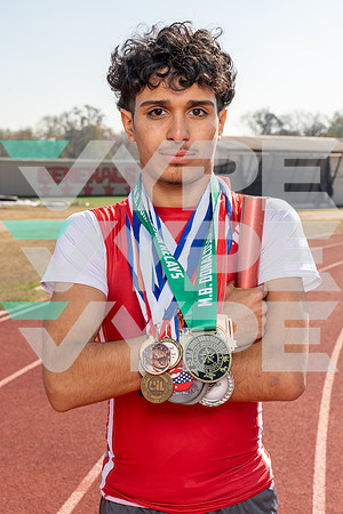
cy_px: 257
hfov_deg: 23.0
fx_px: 843
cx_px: 172
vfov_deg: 33.9
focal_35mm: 59
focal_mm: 59
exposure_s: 1/200
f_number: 9
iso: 125
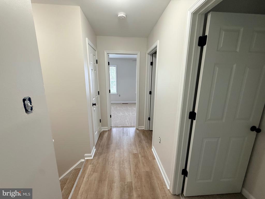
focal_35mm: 14
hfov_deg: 102.1
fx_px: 107
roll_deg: -0.4
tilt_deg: -12.3
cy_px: 100
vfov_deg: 85.7
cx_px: 132
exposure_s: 1/120
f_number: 2.2
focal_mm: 2.22
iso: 250
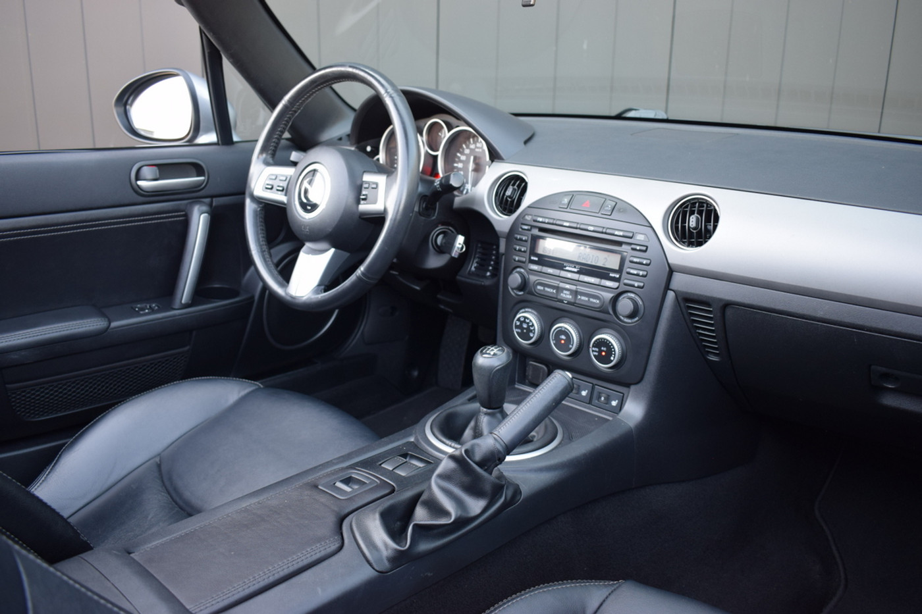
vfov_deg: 43.6
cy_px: 307
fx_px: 768
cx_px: 461
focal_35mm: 30
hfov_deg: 61.9
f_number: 4
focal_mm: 20
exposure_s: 1/60
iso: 400
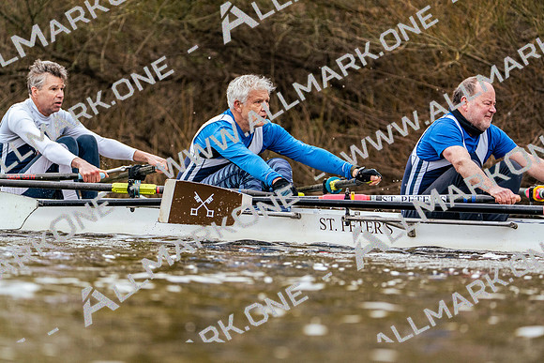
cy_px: 182
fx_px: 5335
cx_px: 272
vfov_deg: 3.9
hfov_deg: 5.8
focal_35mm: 353
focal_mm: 353
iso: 2000
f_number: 6.3
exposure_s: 1/2000
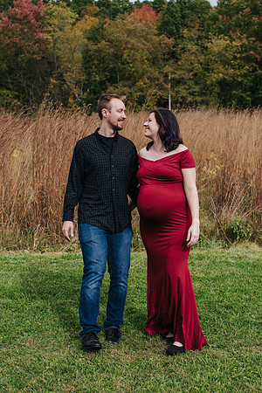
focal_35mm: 53
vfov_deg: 37.6
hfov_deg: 25.6
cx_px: 127
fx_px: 577
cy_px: 197
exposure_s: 1/800
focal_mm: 35
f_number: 3.2
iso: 140
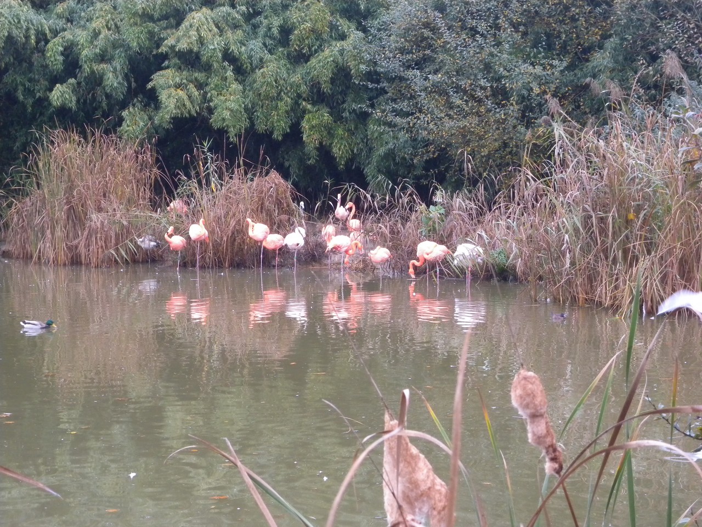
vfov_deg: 14.4
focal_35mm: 103
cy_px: 264
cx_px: 351
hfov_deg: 19.1
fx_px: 2089
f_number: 5.6
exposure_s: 1/24.3
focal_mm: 22.1
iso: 400
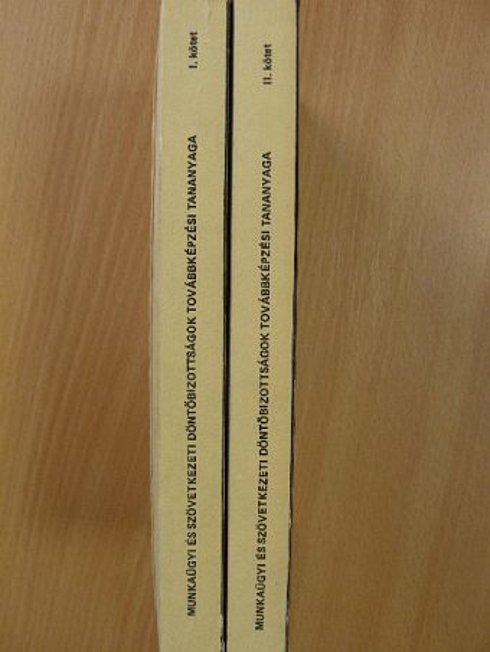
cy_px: 326
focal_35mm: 44
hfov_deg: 32.9
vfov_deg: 42.9
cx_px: 245
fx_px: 830
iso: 184
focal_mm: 7.4
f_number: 3.5
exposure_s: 1/31
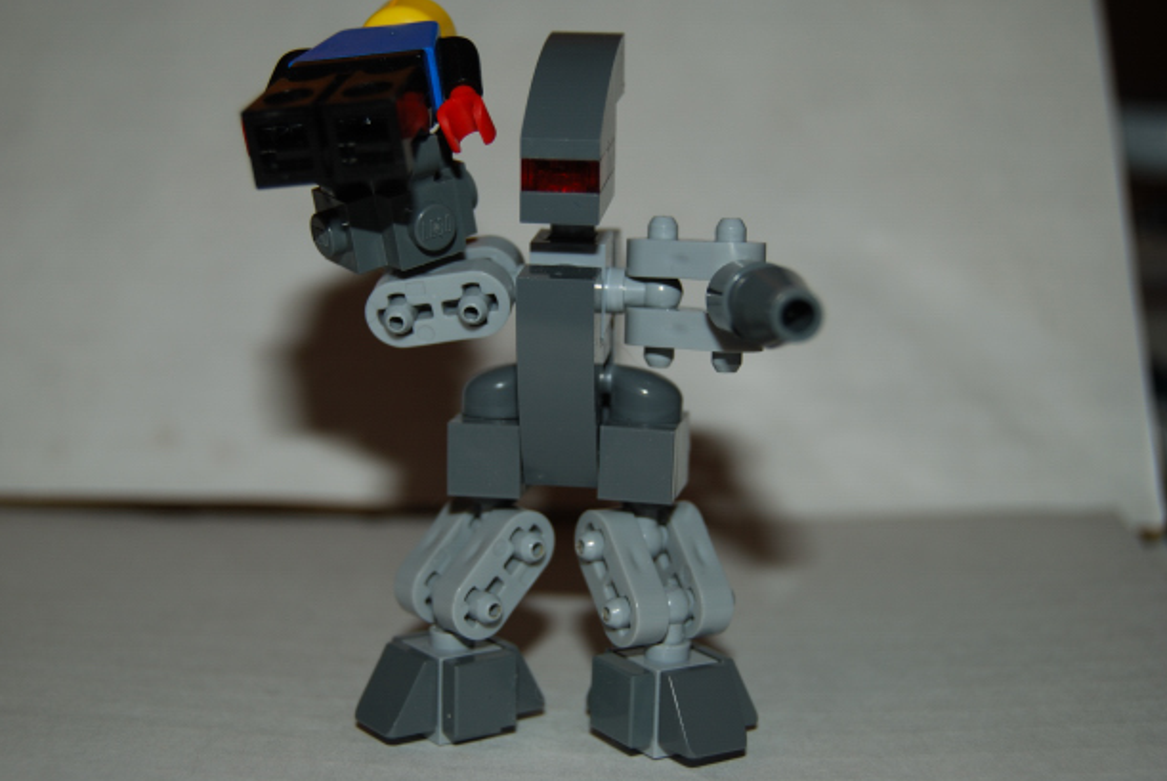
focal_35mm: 66
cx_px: 558
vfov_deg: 20.7
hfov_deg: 30.5
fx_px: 2142
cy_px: 378
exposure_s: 1/125
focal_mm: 42
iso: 100
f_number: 5.3
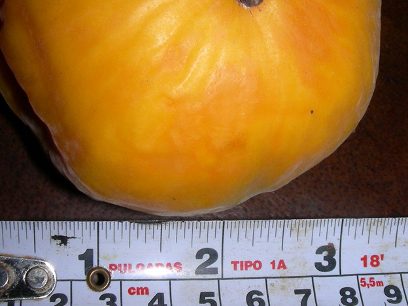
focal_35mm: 65
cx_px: 227
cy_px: 96
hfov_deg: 29.8
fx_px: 766
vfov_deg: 22.5
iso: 50
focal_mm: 6.3
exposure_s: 1/60.1
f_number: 6.8
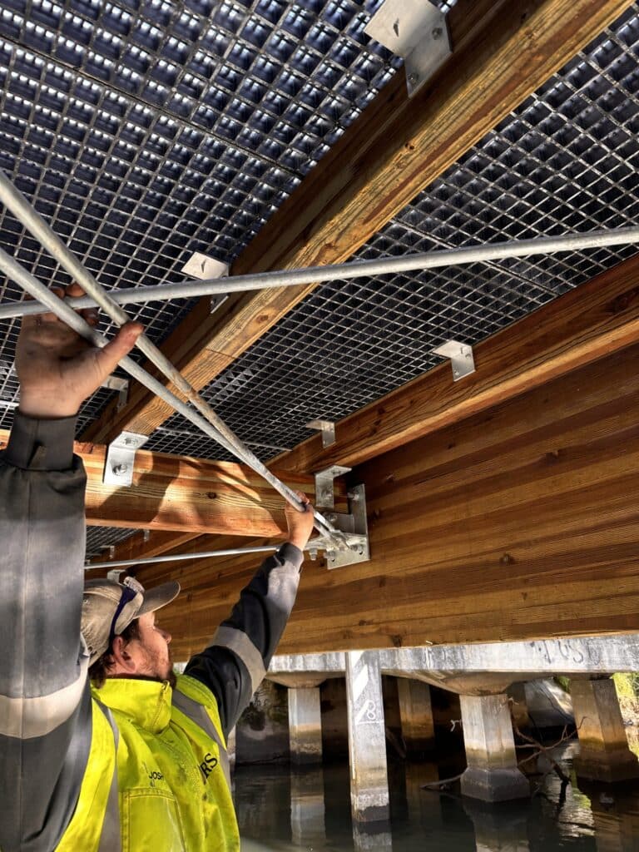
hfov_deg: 56.8
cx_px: 320
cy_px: 426
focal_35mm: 24
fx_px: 591
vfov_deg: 71.6
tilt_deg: +20.5
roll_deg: +1.9
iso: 64
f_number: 1.78
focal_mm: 6.86
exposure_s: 1/121
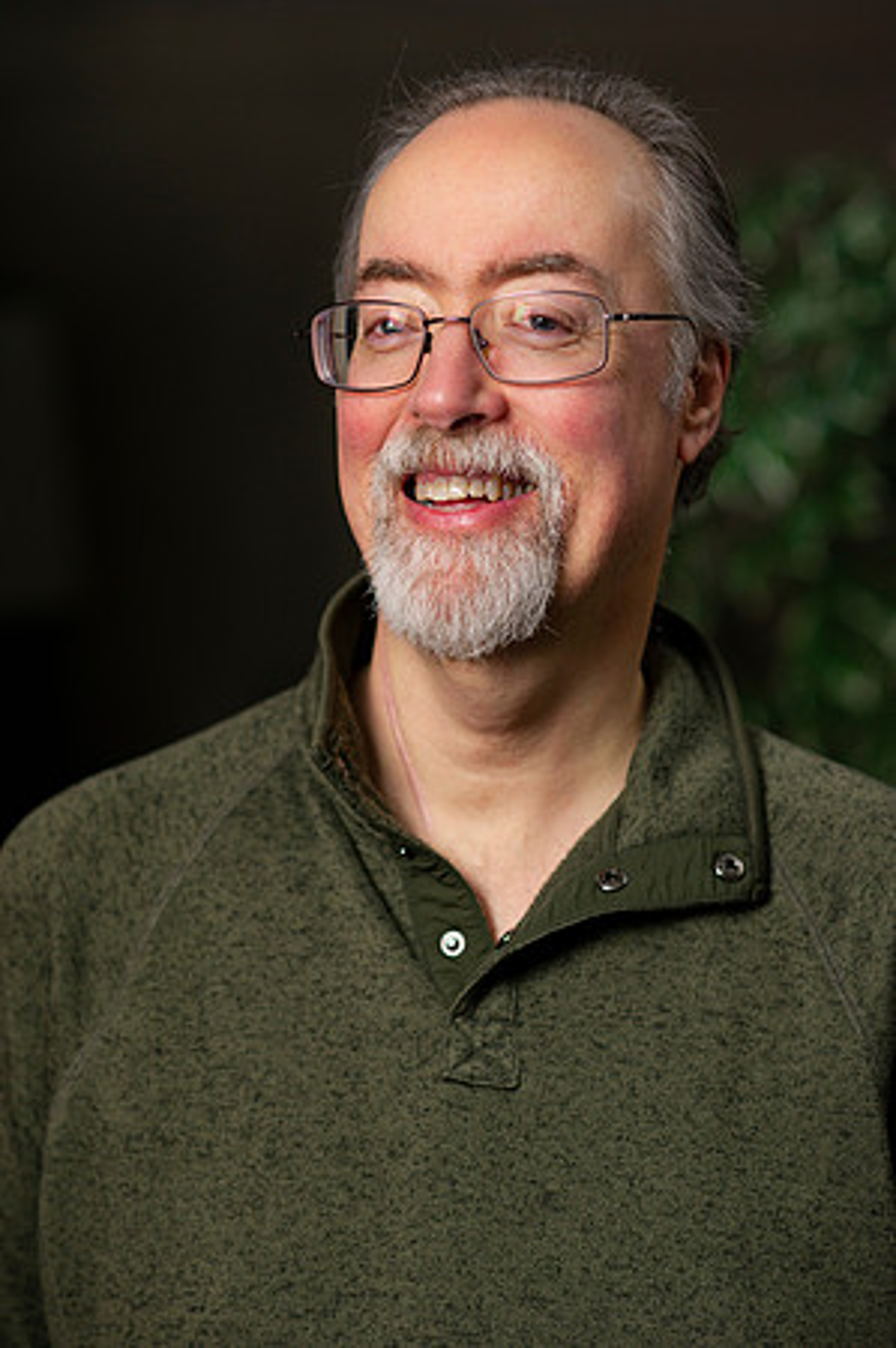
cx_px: 448
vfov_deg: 23.9
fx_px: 3180
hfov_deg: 16.0
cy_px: 674
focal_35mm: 85
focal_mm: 85
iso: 1000
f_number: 3.2
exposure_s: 1/160
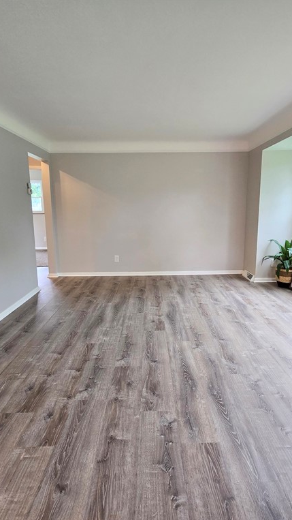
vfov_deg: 89.6
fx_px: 262
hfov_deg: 58.3
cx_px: 155
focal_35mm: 19
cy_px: 260
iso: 125
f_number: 2.2
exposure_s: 1/60
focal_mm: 2.2
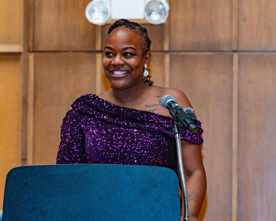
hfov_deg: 8.4
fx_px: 1871
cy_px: 109
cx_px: 113
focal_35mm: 229
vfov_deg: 6.8
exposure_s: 1/160
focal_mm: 200
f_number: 6.3
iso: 1600
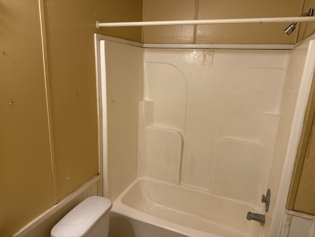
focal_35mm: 24
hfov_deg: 71.6
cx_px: 158
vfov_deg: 56.8
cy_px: 118
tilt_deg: -14.2
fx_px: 218
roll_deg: -2.2
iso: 125
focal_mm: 6.76
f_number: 1.78
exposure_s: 1/60
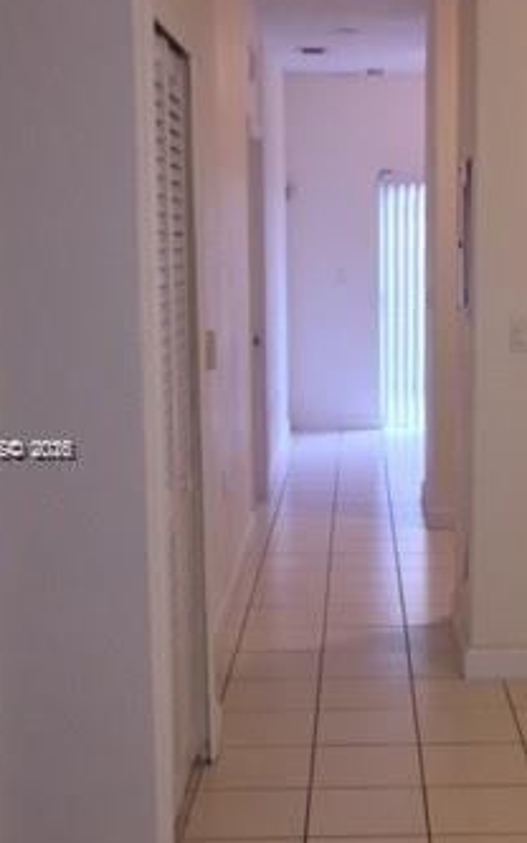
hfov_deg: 21.7
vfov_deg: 34.5
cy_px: 451
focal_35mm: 59
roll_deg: -0.5
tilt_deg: -8.1
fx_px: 1356
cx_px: 428
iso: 80
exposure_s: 1/30
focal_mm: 4.15
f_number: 2.2
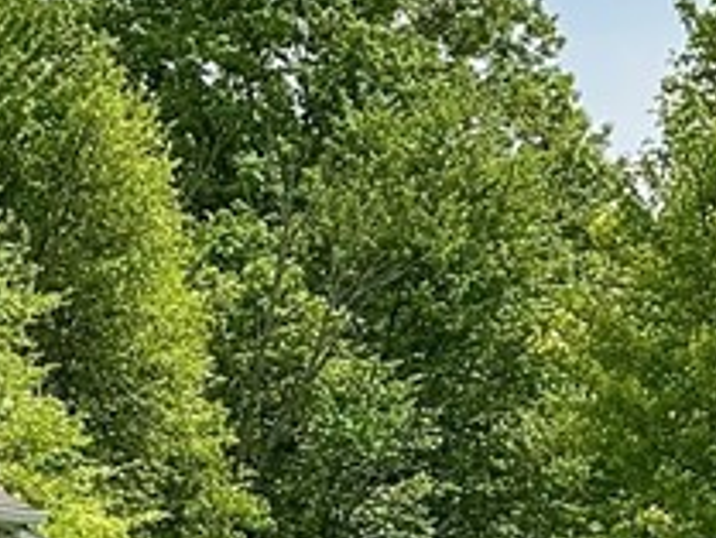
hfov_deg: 5.2
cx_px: 116
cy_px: 226
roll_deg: +0.1
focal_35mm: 377
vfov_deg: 3.9
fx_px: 7802
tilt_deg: +3.8
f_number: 2.8
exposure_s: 1/1167
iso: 25
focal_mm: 9
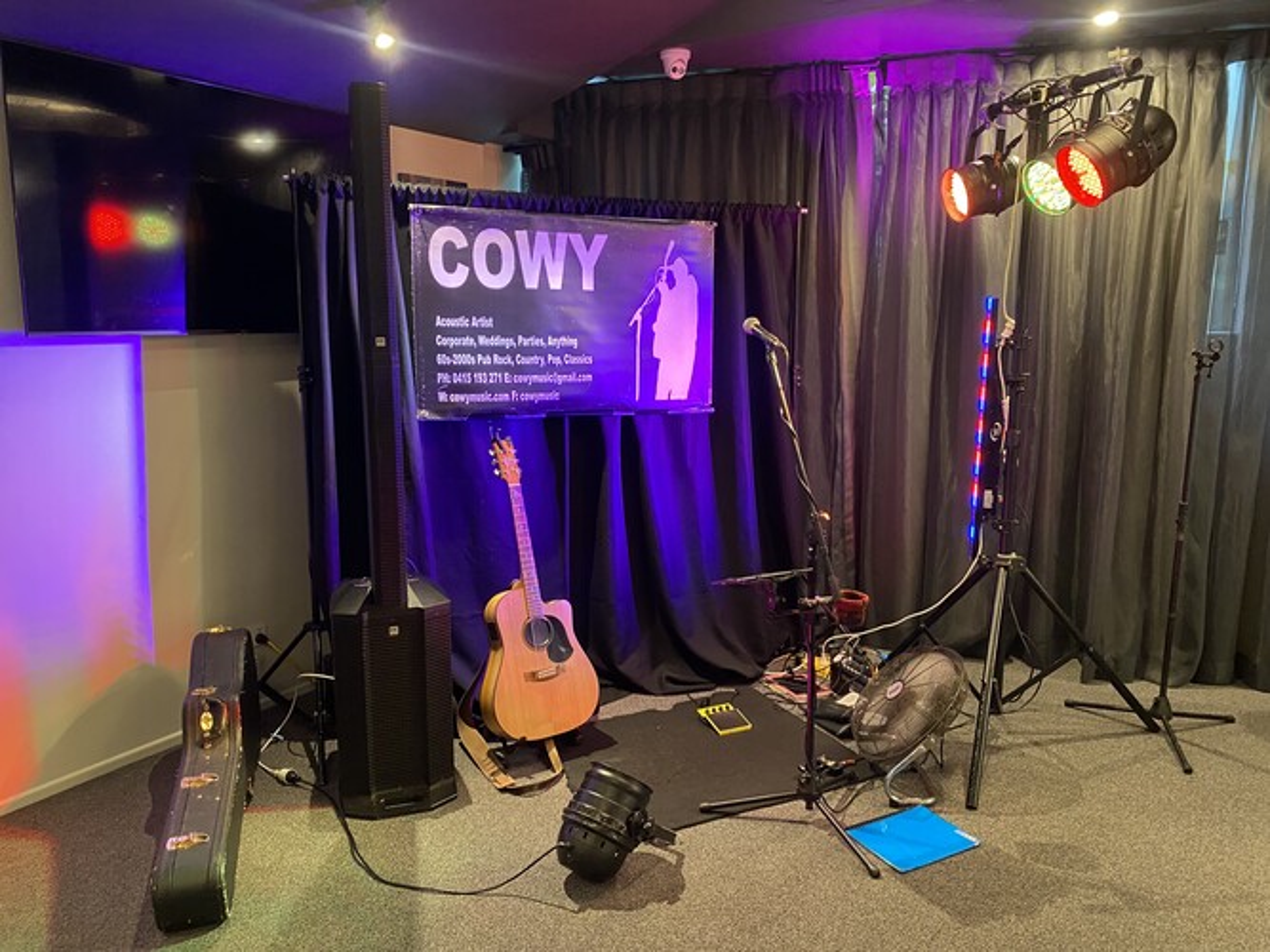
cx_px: 635
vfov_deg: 53.0
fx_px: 954
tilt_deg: -9.5
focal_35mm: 26
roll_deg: +0.4
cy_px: 476
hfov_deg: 67.3
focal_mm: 4.25
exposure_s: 1/25
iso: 500
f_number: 1.8
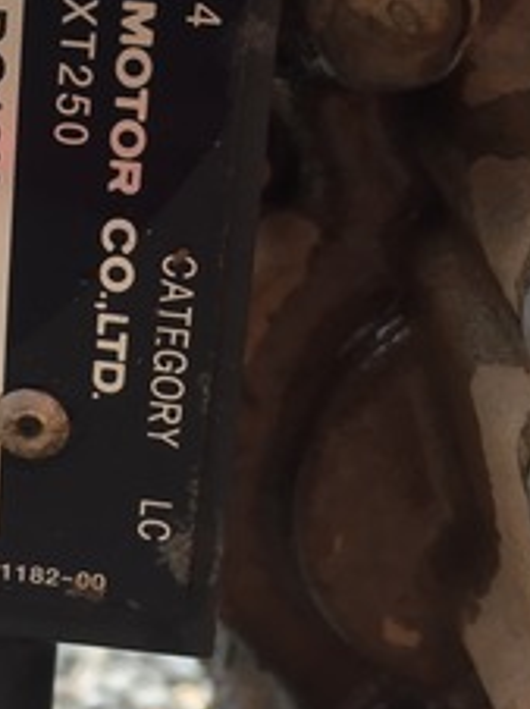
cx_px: 25
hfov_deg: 18.7
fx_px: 1575
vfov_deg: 24.7
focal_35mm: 77
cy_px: 85
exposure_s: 1/100
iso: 40
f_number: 2.2
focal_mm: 4.15
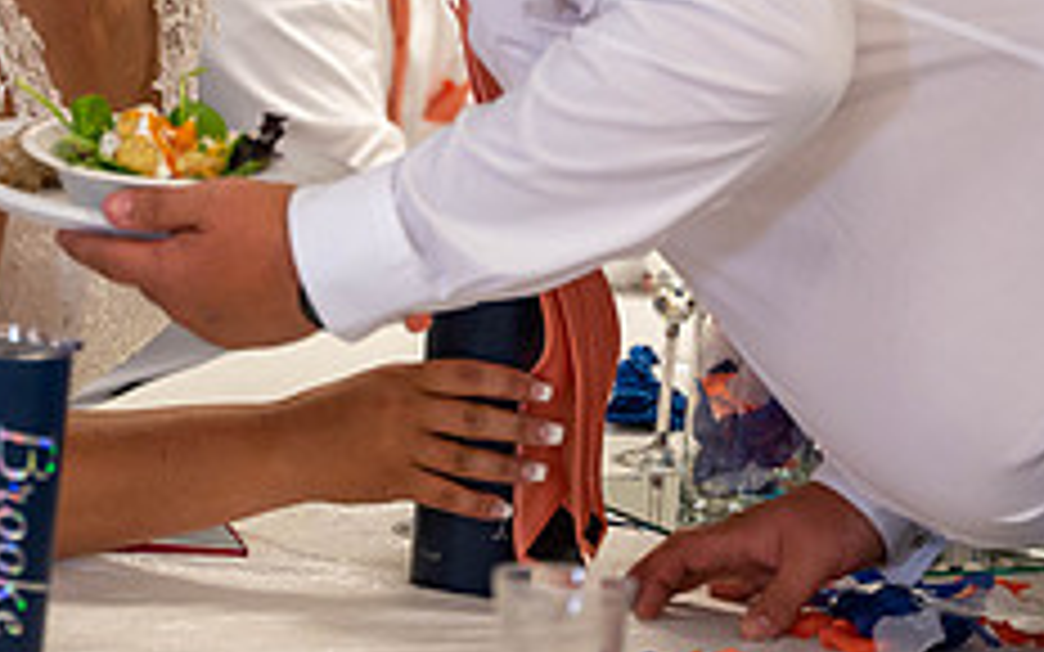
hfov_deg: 11.7
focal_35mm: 178
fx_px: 5065
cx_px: 270
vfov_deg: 7.3
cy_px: -53
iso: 900
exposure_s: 1/125
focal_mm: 70
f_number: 2.8
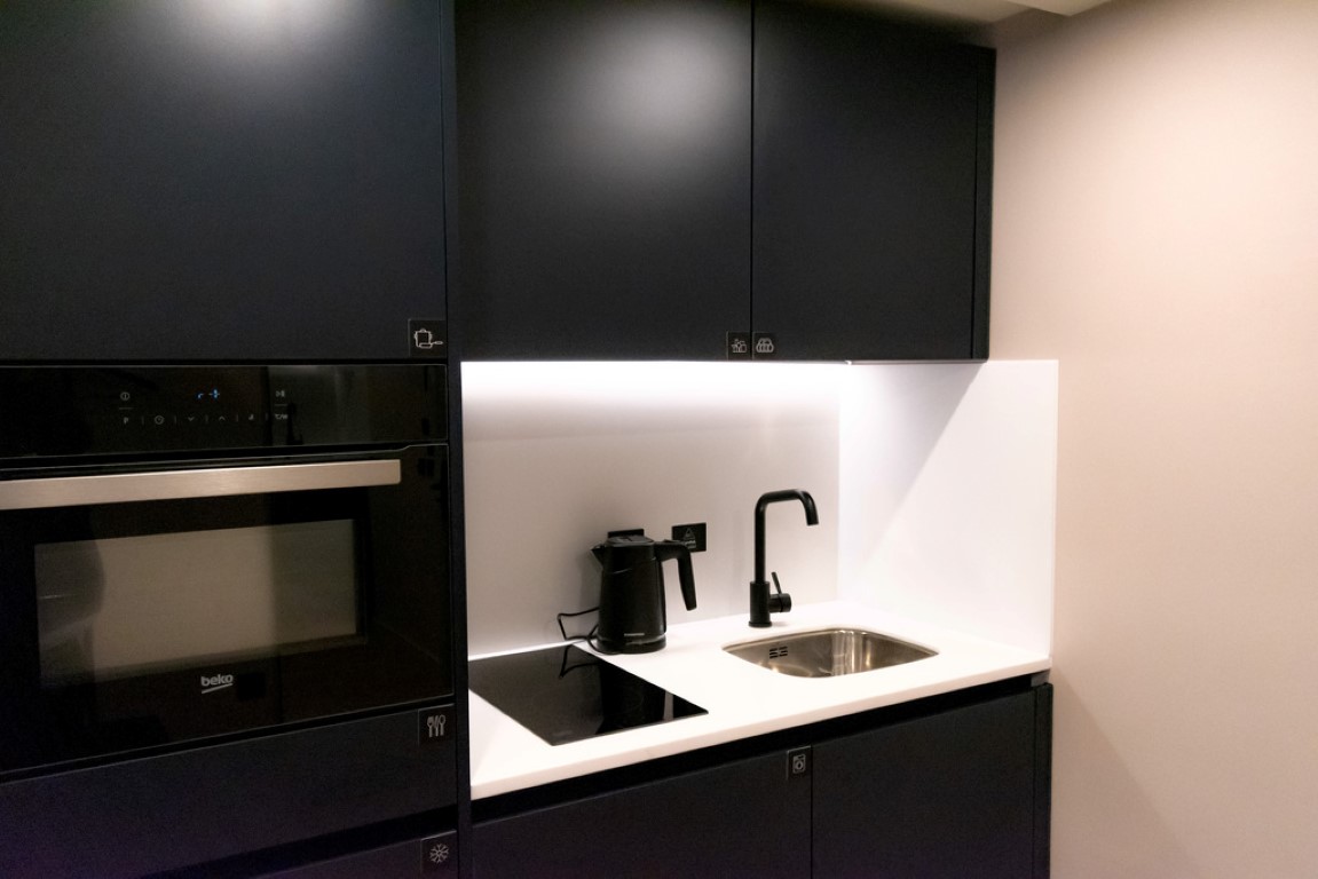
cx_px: 659
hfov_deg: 64.5
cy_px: 440
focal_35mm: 28
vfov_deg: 45.7
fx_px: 1044
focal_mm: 19
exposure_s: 1/250
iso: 4000
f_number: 5.6
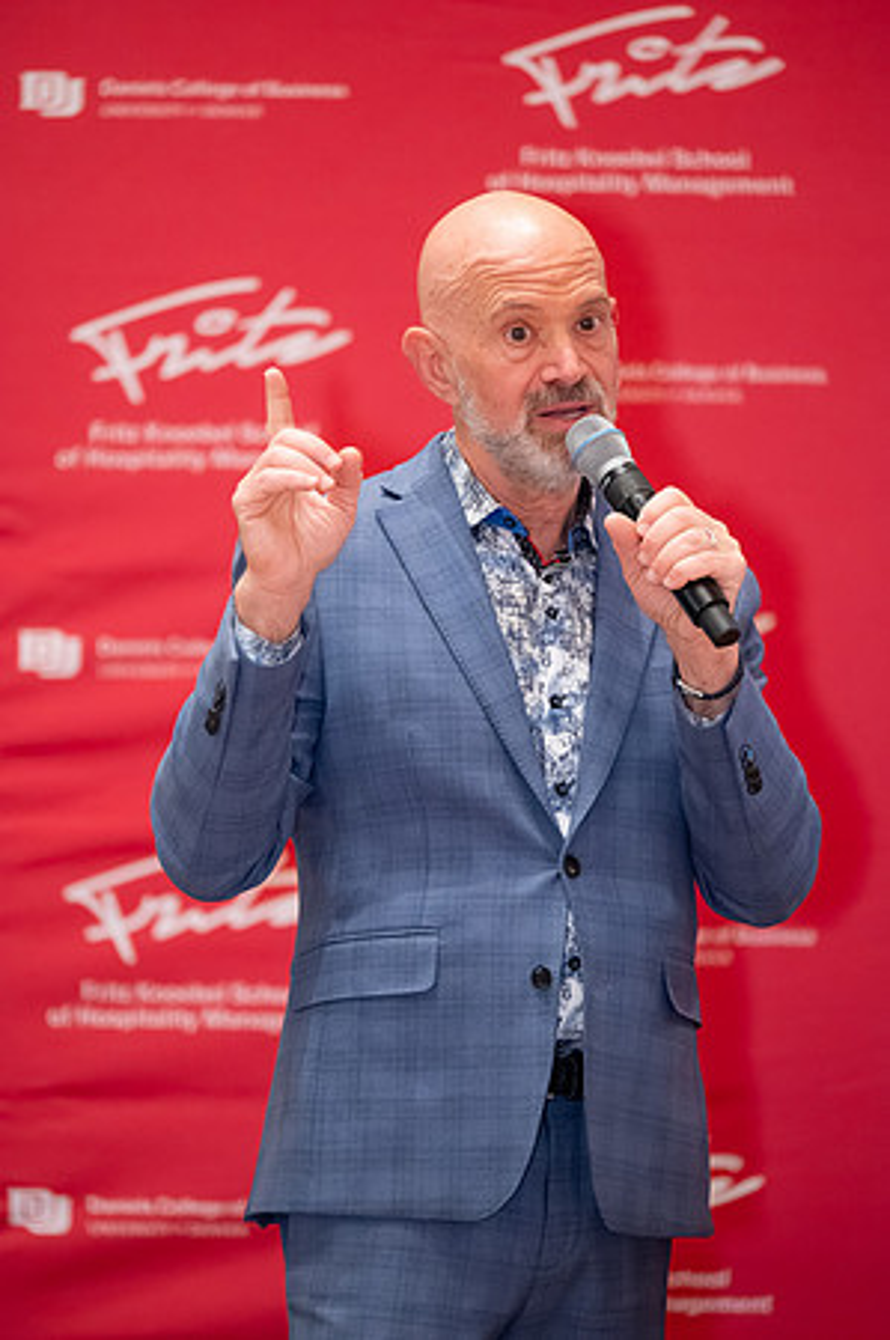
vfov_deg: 10.3
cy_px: 670
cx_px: 445
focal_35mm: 200
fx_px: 7433
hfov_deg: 6.9
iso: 8000
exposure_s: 1/100
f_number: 3.2
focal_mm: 200
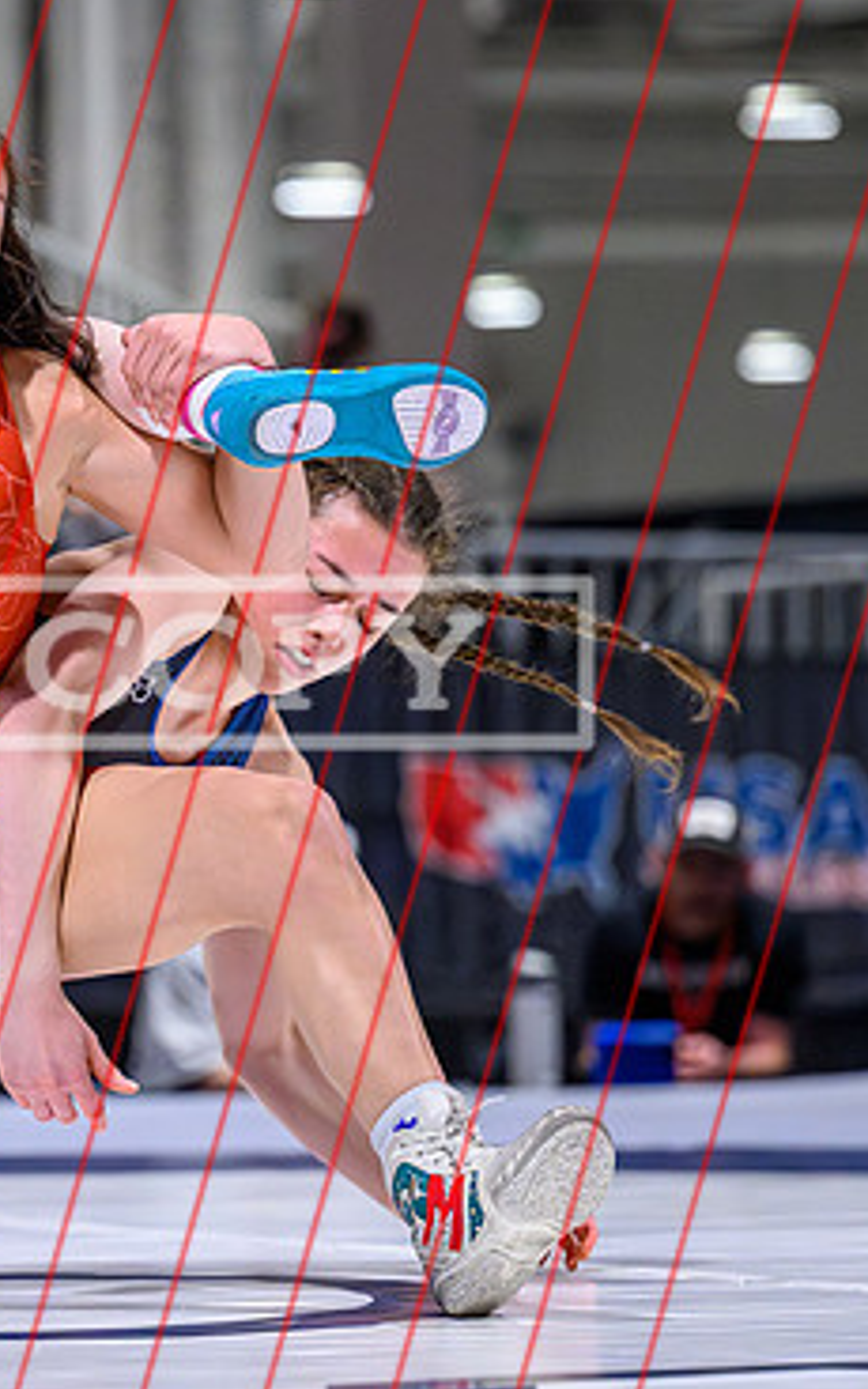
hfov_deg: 5.6
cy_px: 742
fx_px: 8819
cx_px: -169
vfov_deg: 9.0
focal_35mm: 233
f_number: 2.8
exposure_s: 1/800
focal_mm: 110
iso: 7200
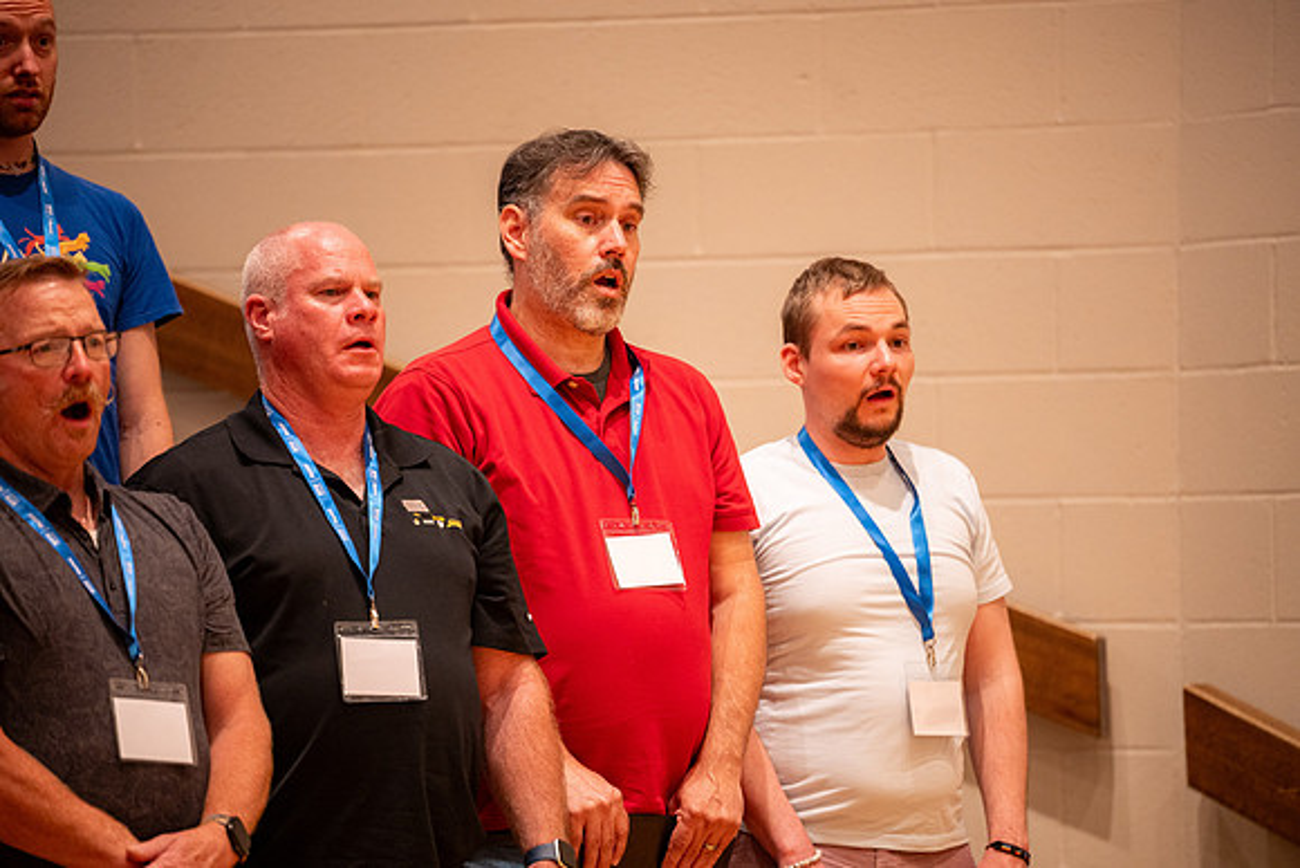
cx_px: 650
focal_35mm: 200
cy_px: 434
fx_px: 7224
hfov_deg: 10.3
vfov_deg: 6.9
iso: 1250
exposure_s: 1/125
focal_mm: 200
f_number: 2.8
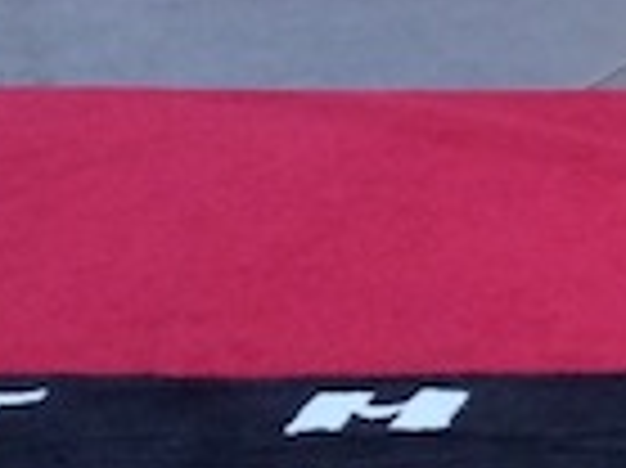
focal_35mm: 173
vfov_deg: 8.3
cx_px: 1446
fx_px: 3126
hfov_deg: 10.1
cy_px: -342
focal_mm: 4.12
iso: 50
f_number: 2.2
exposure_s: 1/30
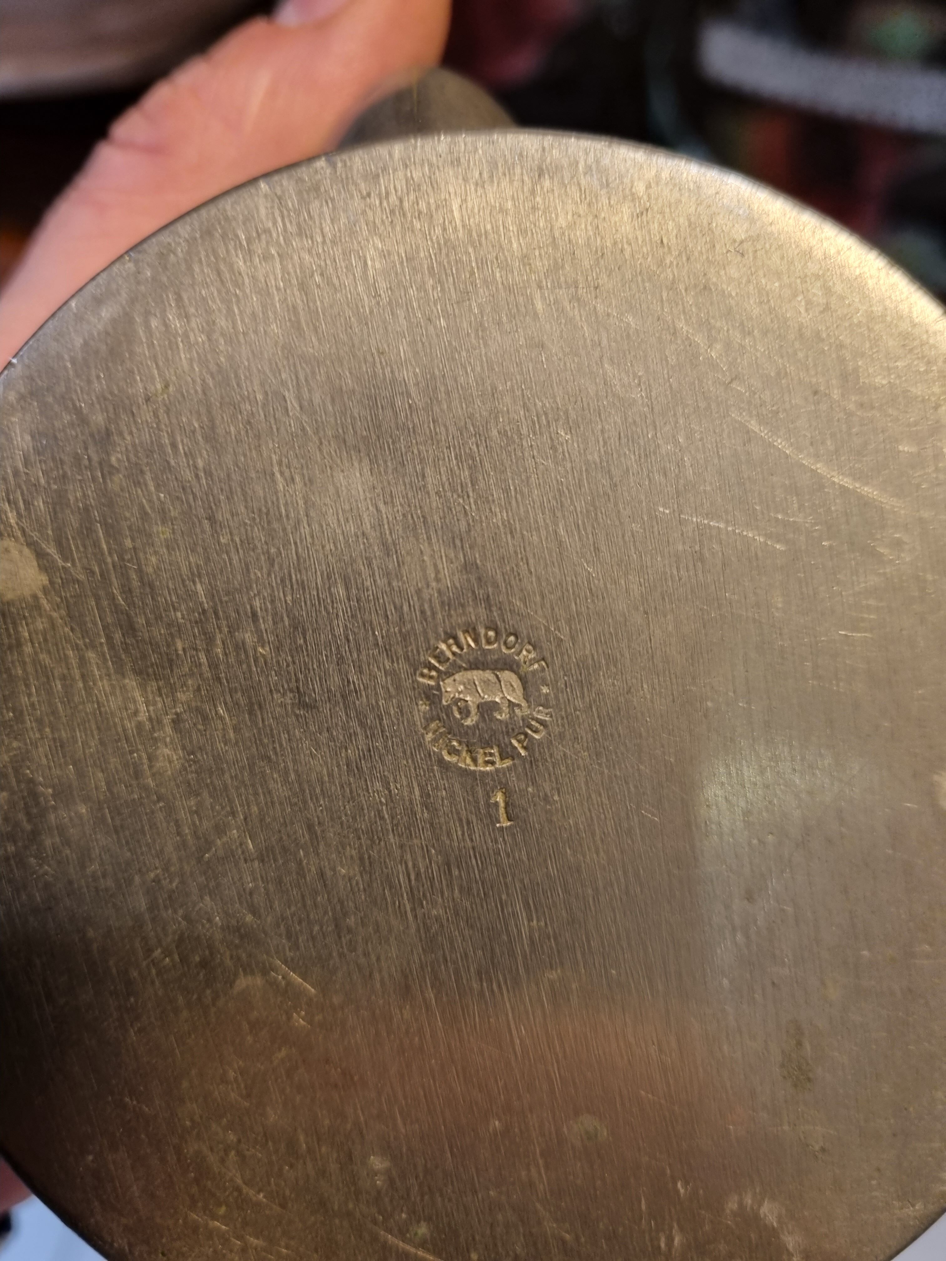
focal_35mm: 26
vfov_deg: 67.3
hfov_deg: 53.1
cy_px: 630
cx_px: 473
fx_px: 947
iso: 200
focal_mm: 5.4
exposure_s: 1/50
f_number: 1.8
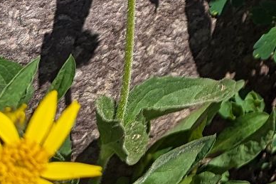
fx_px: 1012
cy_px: -220
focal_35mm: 132
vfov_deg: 9.5
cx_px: 435
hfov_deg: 14.3
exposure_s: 1/3058
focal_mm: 6.81
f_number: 1.85
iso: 39
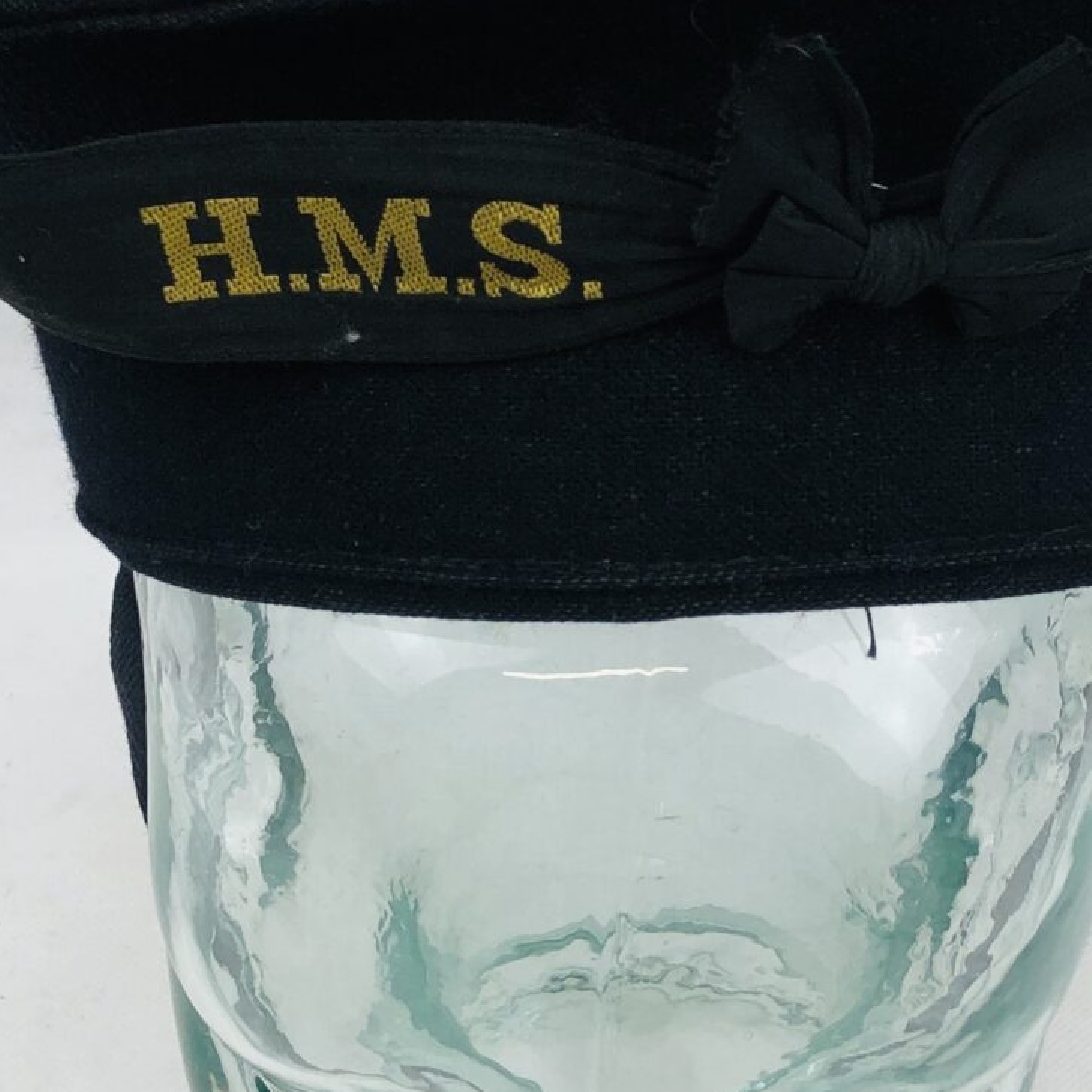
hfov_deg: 19.9
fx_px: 3105
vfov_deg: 19.9
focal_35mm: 87
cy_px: 418
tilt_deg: -47.8
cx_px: 686
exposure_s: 1/100
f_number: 1.8
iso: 25
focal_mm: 3.99
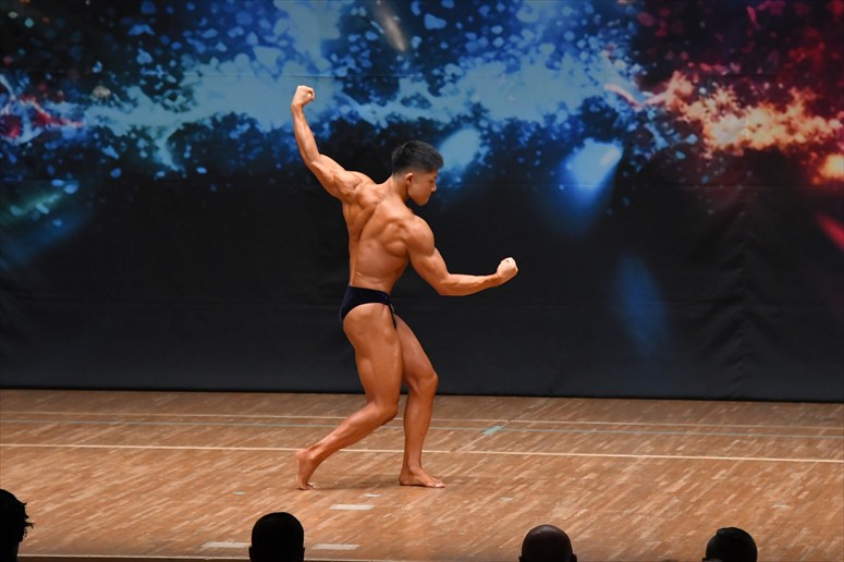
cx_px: 422
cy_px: 281
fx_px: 5085
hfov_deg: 9.5
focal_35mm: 217
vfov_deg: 6.3
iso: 5000
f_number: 5.6
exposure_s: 1/400
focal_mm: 145
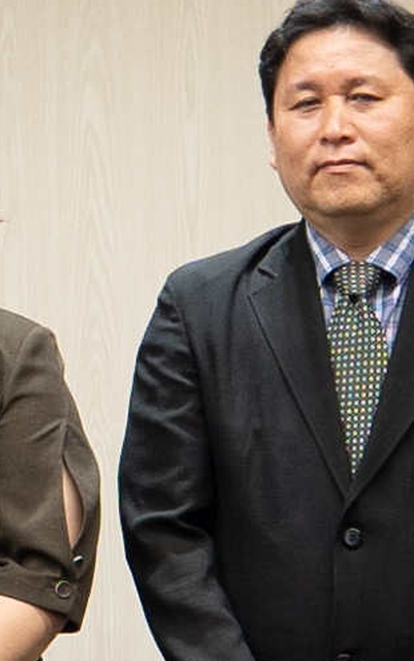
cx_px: -634
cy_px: 11
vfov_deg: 8.1
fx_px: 4651
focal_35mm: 258
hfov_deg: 4.9
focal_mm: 21
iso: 400
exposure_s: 1/60
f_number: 3.6
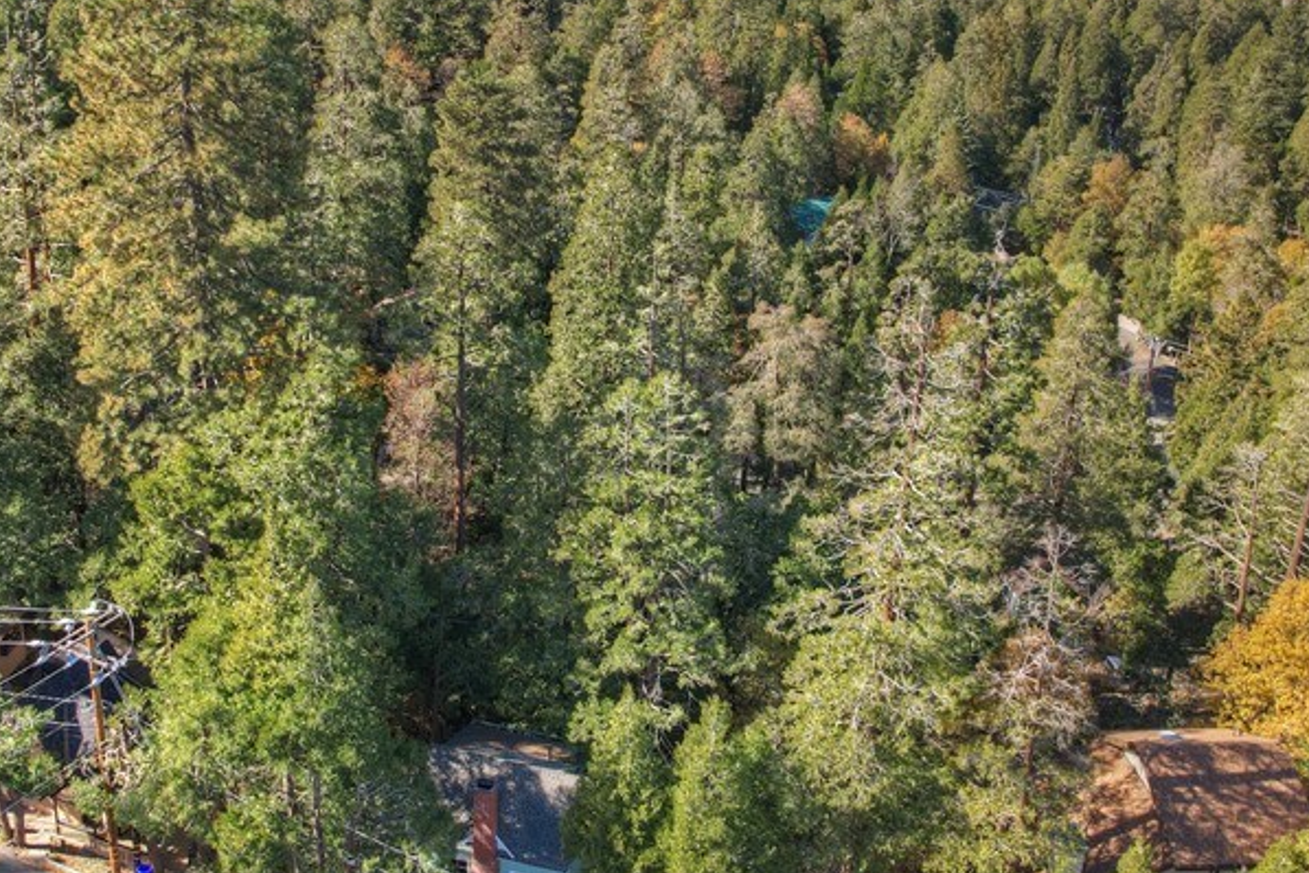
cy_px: 374
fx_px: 1454
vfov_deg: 33.3
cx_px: 553
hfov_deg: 48.3
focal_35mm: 40
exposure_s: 1/500
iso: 100
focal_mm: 8.4
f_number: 2.8
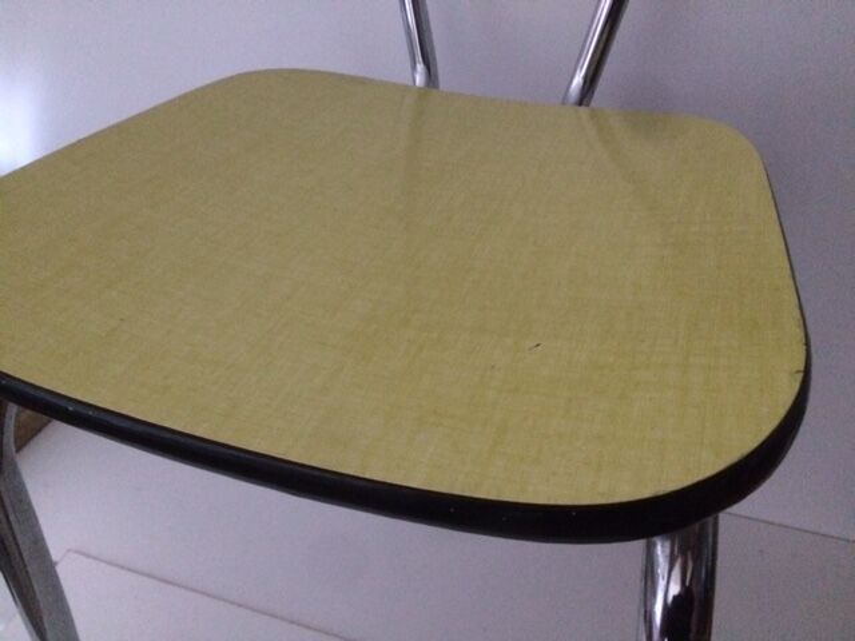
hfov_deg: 61.7
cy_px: 320
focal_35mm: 29
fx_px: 716
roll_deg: +1.1
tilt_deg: -36.0
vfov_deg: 48.2
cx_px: 428
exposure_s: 1/17
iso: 640
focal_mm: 4.15
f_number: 2.2
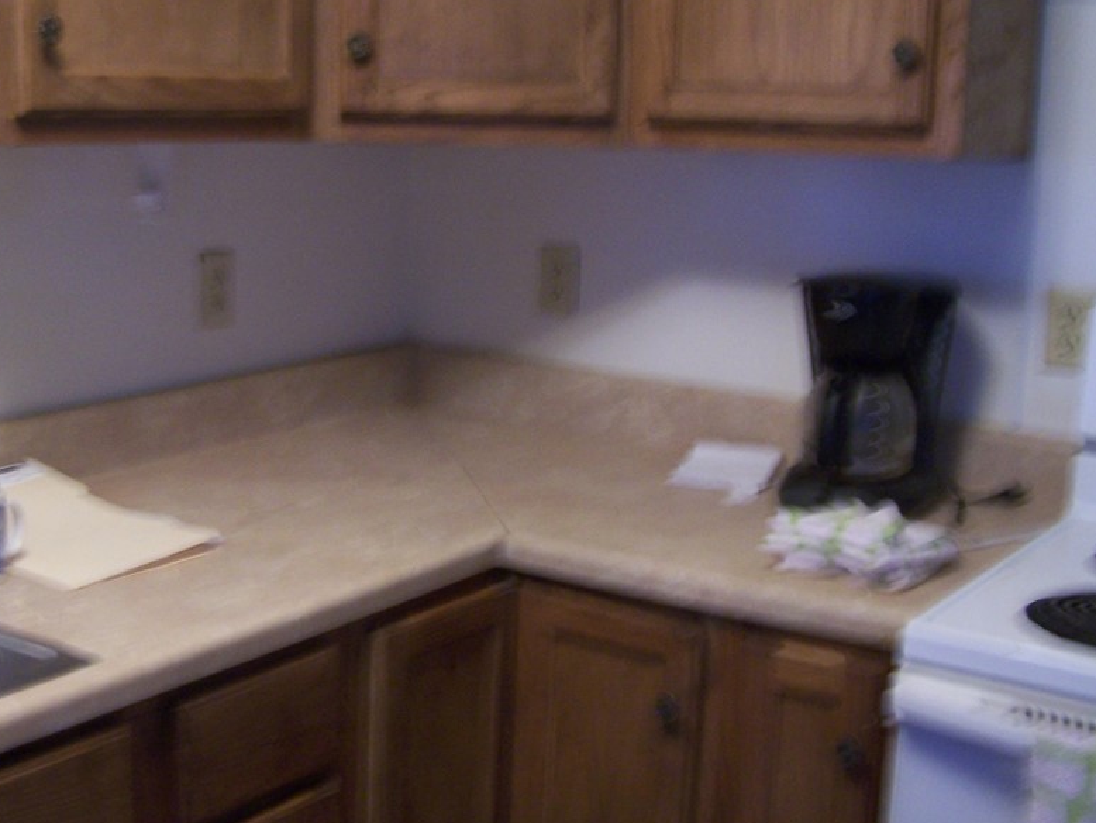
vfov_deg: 29.1
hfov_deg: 38.0
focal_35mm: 50
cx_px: 430
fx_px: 1584
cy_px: 382
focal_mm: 6.3
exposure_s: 1/8
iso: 140
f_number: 2.8
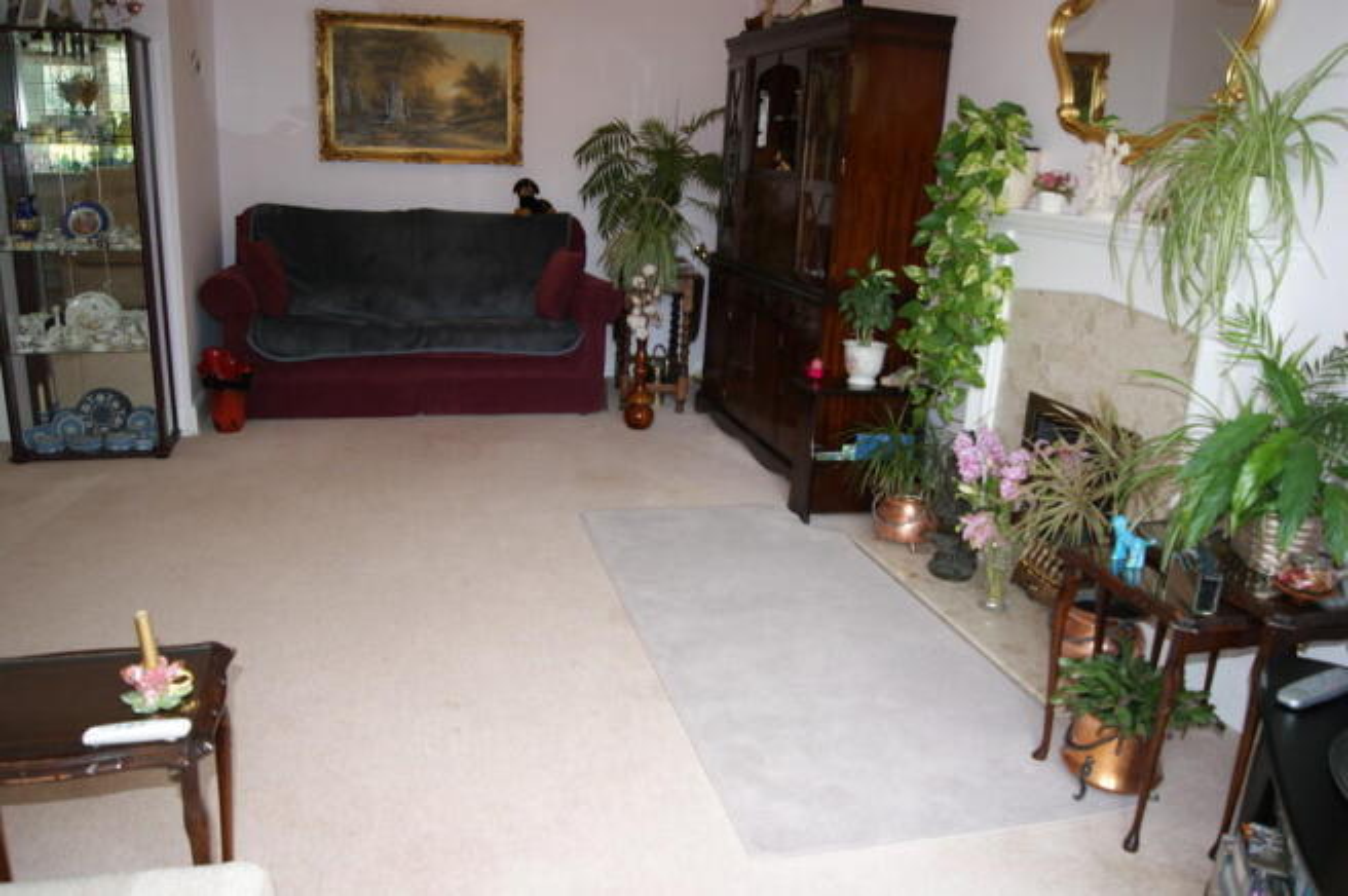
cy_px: 448
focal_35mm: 27
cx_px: 674
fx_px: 1010
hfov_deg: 67.4
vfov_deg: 47.8
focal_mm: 18
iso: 400
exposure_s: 1/60
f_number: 5.6
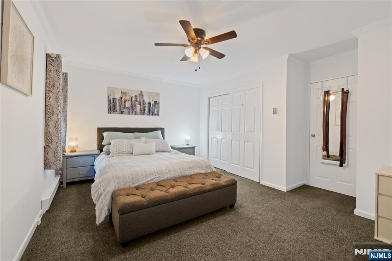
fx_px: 163
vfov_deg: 77.3
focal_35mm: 15
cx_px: 196
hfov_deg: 100.4
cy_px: 130
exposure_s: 1/8
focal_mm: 10
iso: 500
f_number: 4
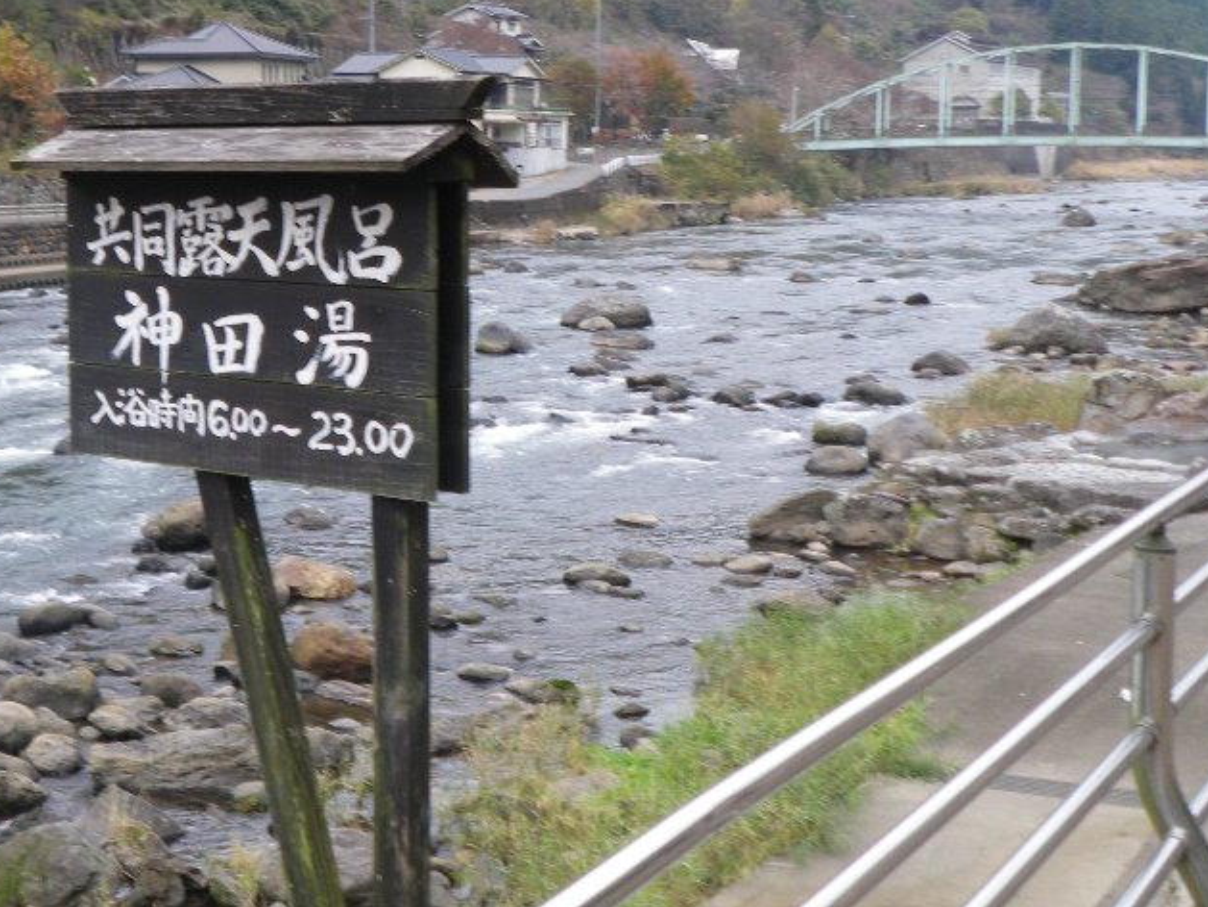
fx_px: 1990
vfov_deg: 25.5
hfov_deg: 33.2
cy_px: 292
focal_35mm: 57
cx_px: 311
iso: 64
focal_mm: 6.2
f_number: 3.8
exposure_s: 1/80
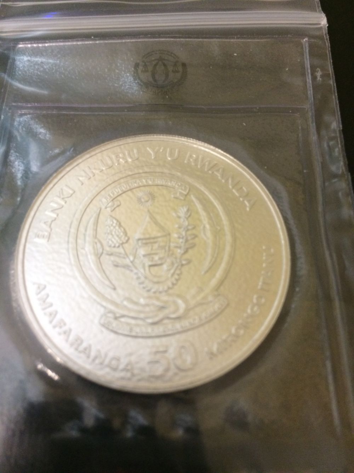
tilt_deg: -67.0
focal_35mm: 29
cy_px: 236
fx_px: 395
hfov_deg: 48.2
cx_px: 177
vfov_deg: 61.7
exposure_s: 1/30
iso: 250
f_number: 2.2
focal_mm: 4.15
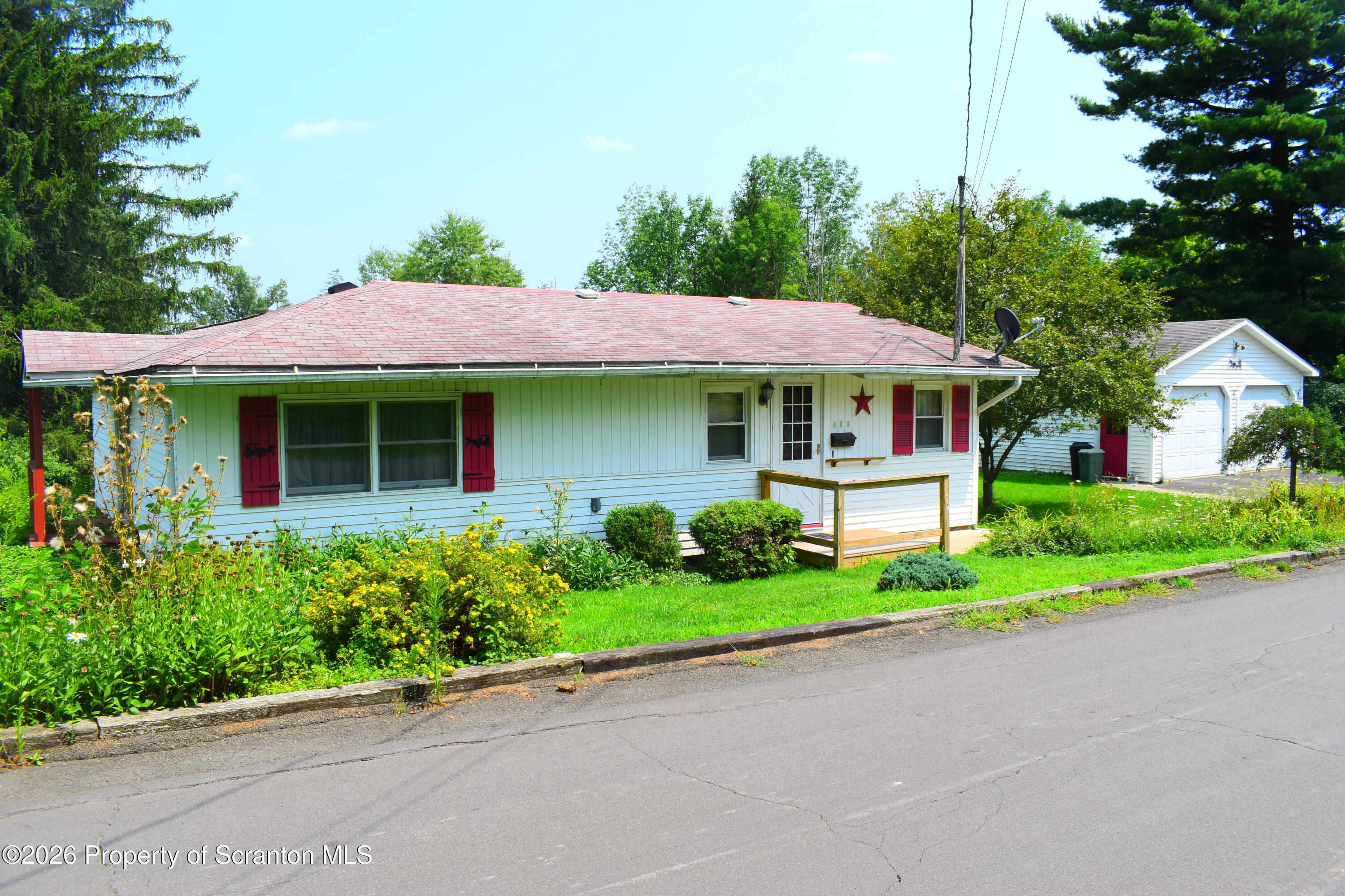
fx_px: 1009
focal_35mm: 27
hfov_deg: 67.4
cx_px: 672
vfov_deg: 47.9
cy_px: 448
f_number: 9
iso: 200
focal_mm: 18
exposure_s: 1/320
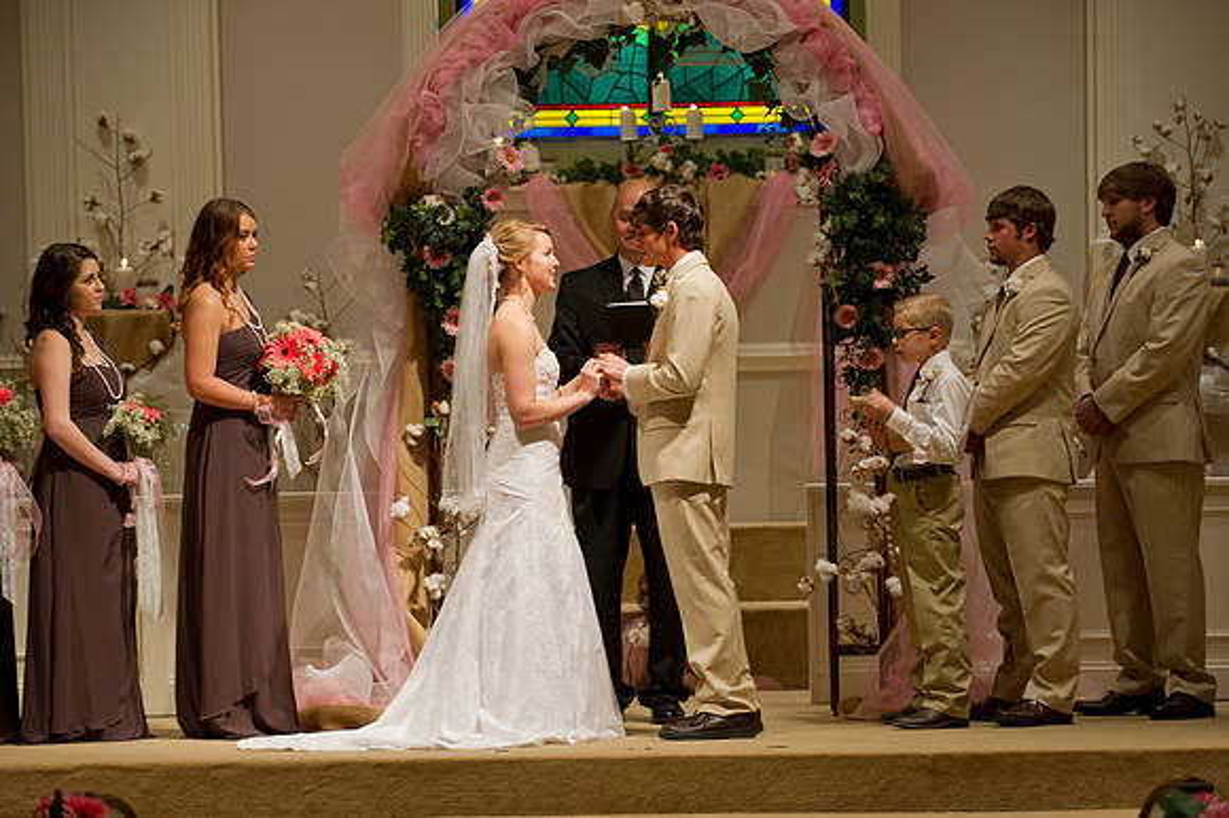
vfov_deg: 10.1
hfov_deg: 15.2
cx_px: 614
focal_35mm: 135
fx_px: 4606
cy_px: 409
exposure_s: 1/125
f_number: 4
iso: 1600
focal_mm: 135
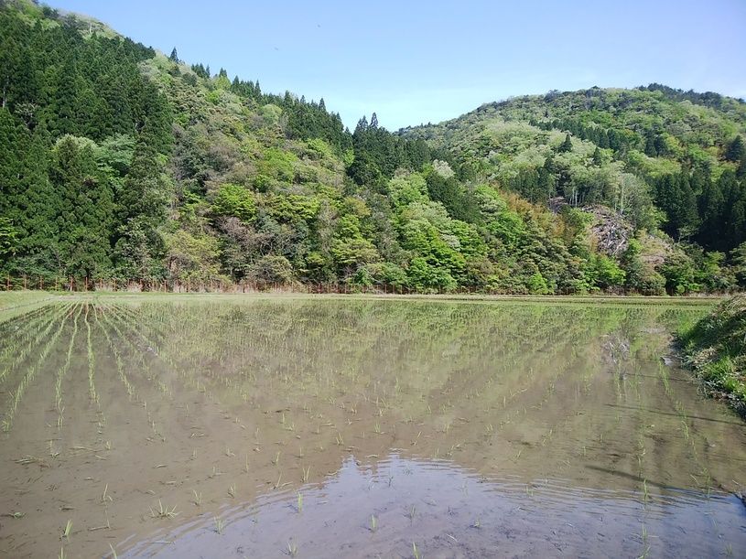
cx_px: 373
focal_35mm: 22
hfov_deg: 76.4
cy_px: 280
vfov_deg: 61.1
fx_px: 474
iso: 32
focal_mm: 3
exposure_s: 1/454
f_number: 2
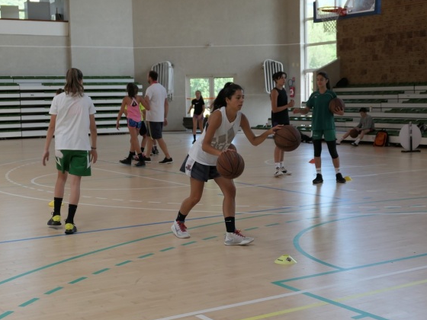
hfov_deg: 32.2
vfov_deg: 24.4
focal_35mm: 60
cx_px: 230
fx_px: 740
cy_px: 175
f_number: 2.8
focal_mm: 14.2
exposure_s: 1/250
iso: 320
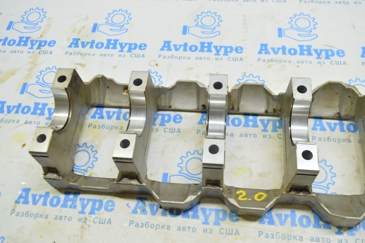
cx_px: 182
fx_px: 334
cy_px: 122
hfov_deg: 57.3
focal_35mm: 33
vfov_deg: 39.9
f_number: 5.6
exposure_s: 1/20
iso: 400
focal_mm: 22
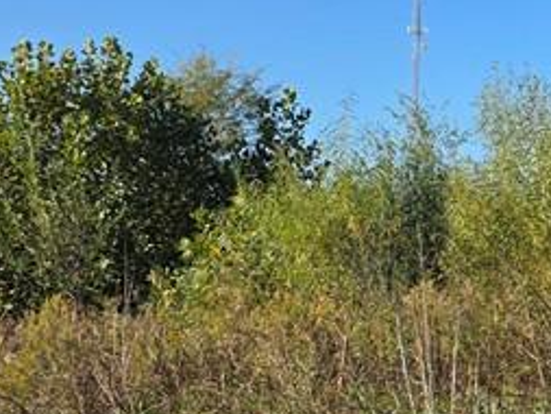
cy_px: 235
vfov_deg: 15.9
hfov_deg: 17.9
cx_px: 917
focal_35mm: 93
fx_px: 1481
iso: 80
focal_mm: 6.3
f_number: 1.7
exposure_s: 1/3483
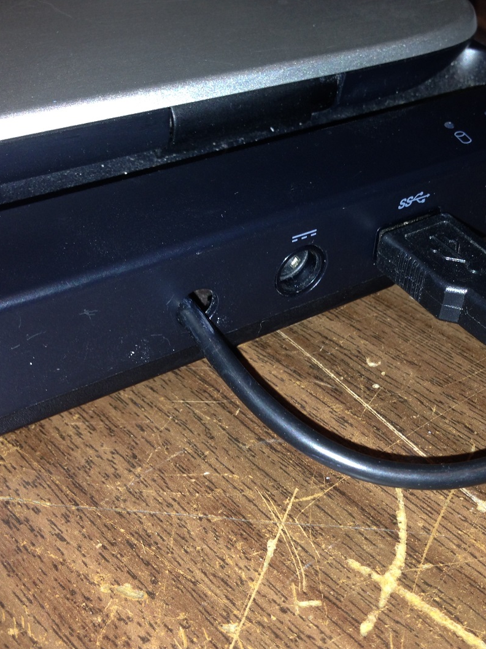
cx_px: 323
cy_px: 331
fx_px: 842
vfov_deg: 42.1
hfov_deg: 31.9
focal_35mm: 45
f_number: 2.4
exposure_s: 1/28
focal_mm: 4.12
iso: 50
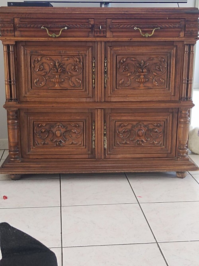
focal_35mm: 54
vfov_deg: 35.5
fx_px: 414
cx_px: 100
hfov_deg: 27.0
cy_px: 133
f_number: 1.8
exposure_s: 1/33.3
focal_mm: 4.75
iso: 467
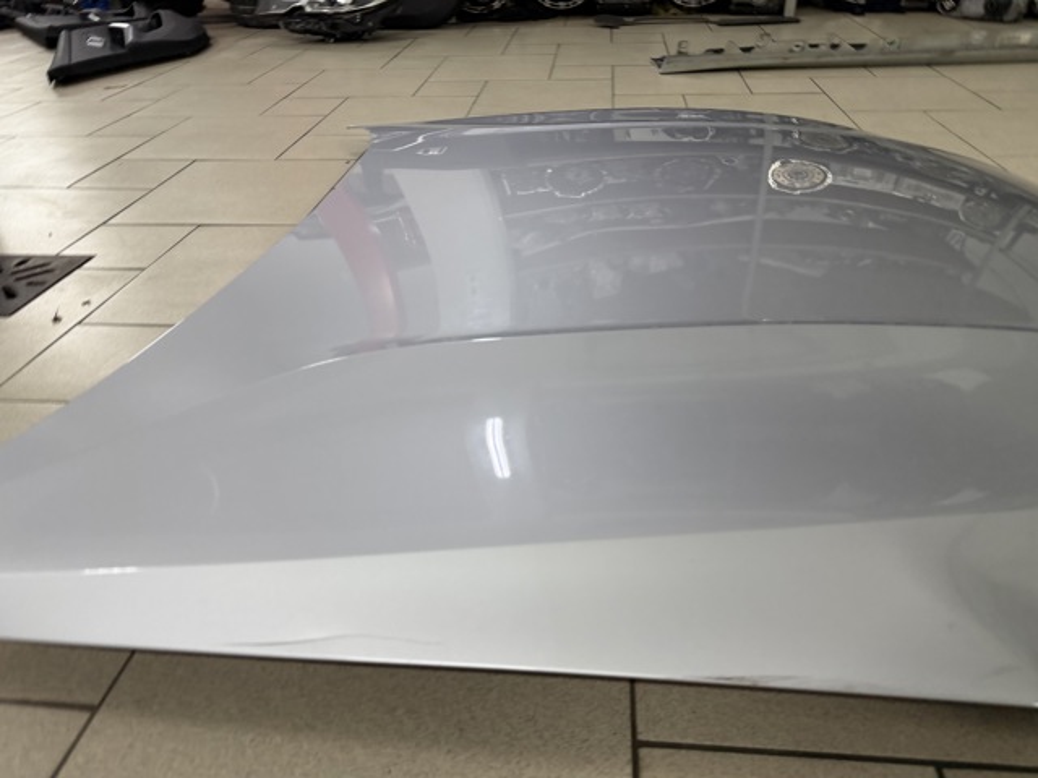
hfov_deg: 71.6
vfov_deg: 56.8
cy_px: 389
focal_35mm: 24
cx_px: 519
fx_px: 720
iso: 200
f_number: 1.78
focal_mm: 6.76
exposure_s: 1/50
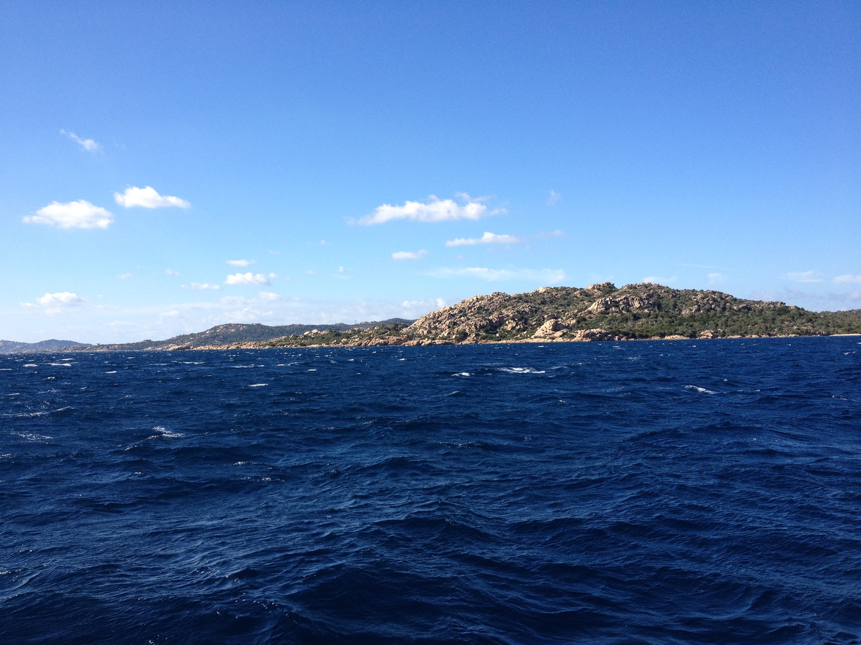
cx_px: 430
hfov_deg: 52.6
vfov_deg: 40.7
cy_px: 322
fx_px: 871
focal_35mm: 35
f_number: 2.4
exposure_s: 1/1346
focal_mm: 4.28
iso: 64
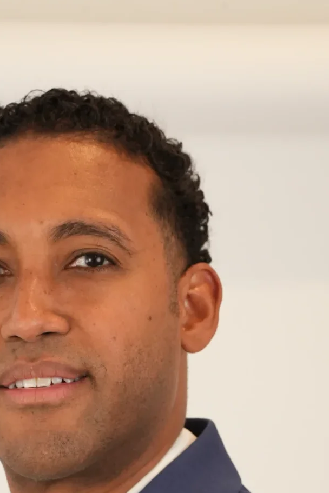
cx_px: 41
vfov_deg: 9.8
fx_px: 2810
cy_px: 636
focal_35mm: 205
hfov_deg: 6.7
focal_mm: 73
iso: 1600
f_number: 5.6
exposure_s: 1/400
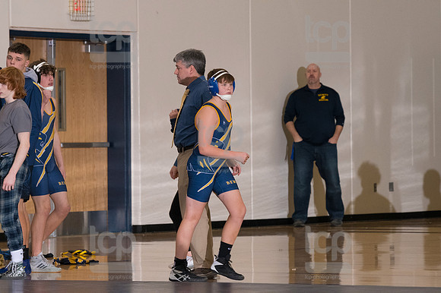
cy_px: 146
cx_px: 220
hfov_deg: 7.9
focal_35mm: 262
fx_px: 3208
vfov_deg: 5.2
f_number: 5.6
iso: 2000
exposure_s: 1/250
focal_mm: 175
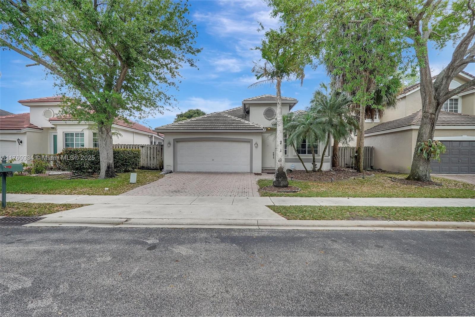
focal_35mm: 16
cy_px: 158
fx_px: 211
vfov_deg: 73.8
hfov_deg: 96.7
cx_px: 238
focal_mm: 16
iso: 640
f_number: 13
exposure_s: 1/400
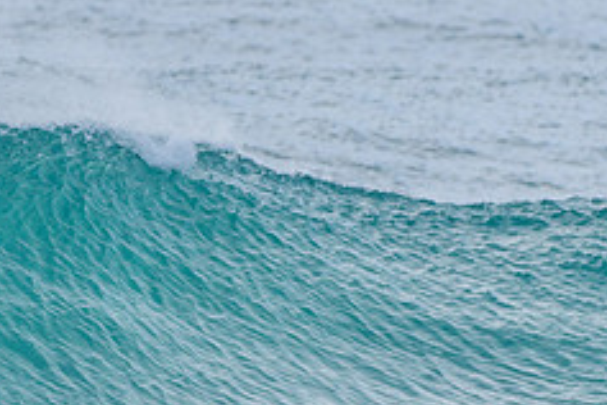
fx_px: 25290
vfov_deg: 0.9
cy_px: 478
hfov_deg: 1.4
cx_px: 333
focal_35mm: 1500
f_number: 5.6
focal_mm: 500
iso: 640
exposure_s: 1/2000
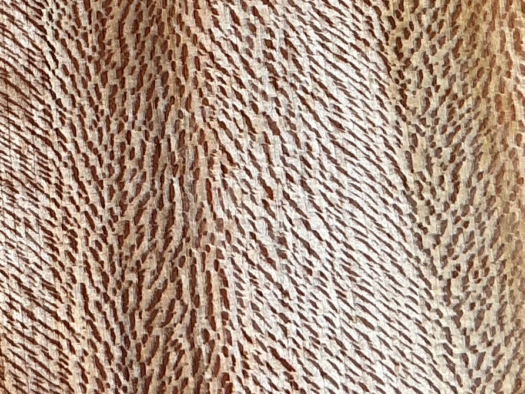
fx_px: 1986
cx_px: -26
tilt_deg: -80.7
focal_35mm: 131
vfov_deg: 10.9
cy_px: -181
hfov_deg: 14.8
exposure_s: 1/116
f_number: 1.8
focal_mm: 3
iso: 16
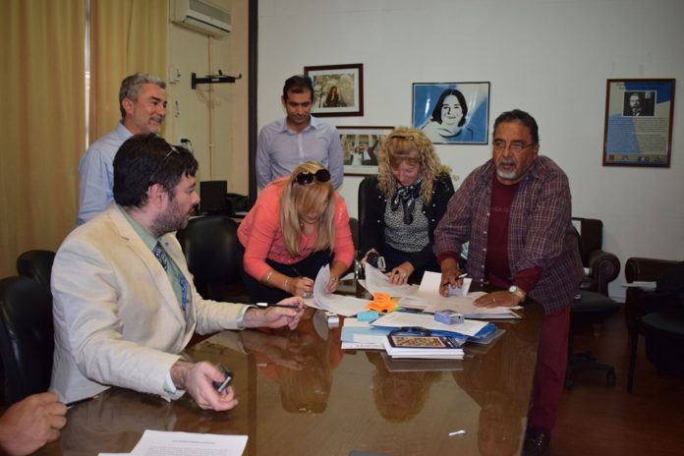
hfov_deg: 57.2
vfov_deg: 40.0
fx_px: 627
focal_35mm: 33
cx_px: 342
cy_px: 228
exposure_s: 1/60
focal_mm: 22
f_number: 3.8
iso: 1000
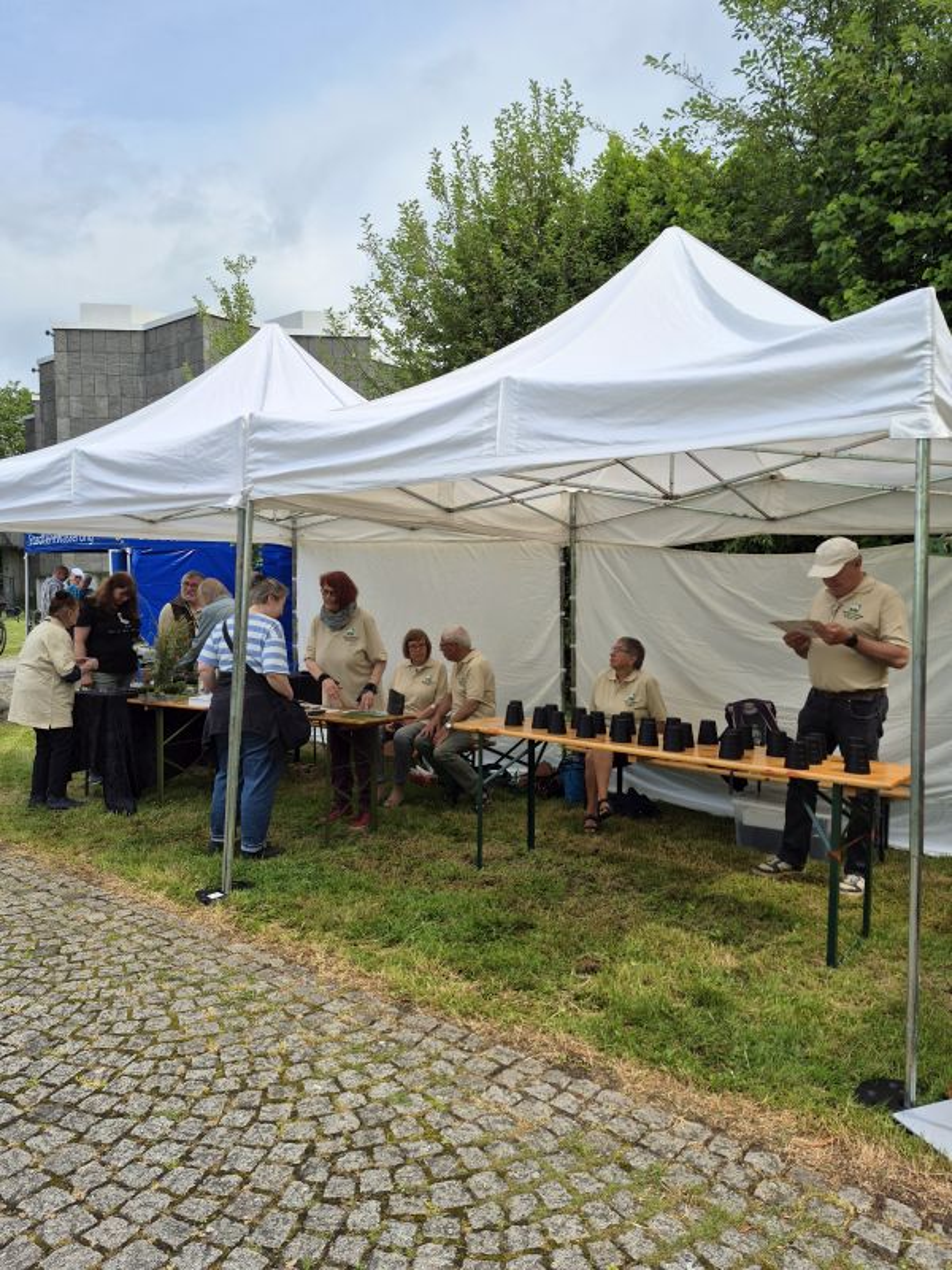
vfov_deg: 73.9
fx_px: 843
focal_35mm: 23
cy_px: 635
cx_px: 476
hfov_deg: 58.9
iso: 25
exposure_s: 1/1720
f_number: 1.8
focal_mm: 5.4
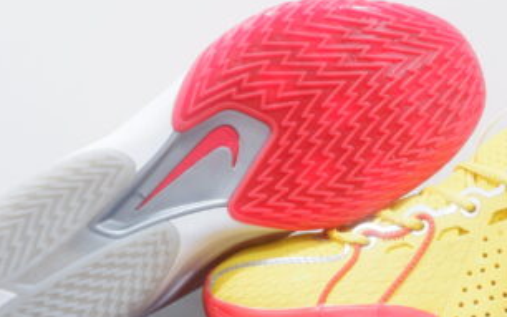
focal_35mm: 46
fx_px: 635
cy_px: 213
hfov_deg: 42.3
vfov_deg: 27.8
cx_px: 374
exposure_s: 1/25
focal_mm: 15
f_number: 3.5
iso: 800
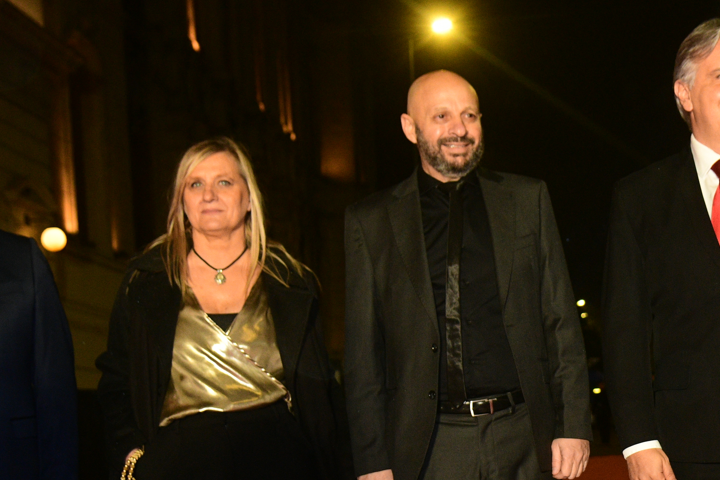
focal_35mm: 86
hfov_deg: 22.5
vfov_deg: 15.6
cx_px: 752
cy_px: 465
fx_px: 1720
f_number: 4
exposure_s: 1/200
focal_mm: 34
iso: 2000
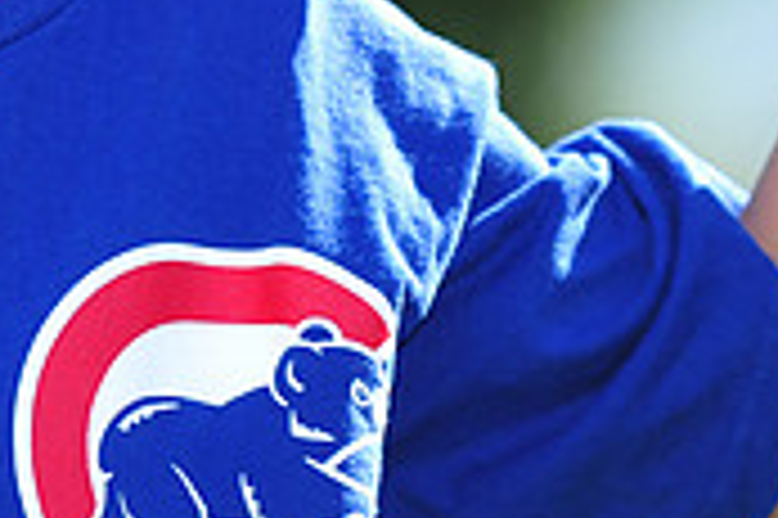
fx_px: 14487
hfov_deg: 3.1
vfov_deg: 2.0
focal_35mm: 671
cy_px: -311
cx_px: -157
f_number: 4.5
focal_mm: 200
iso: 200
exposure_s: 1/400
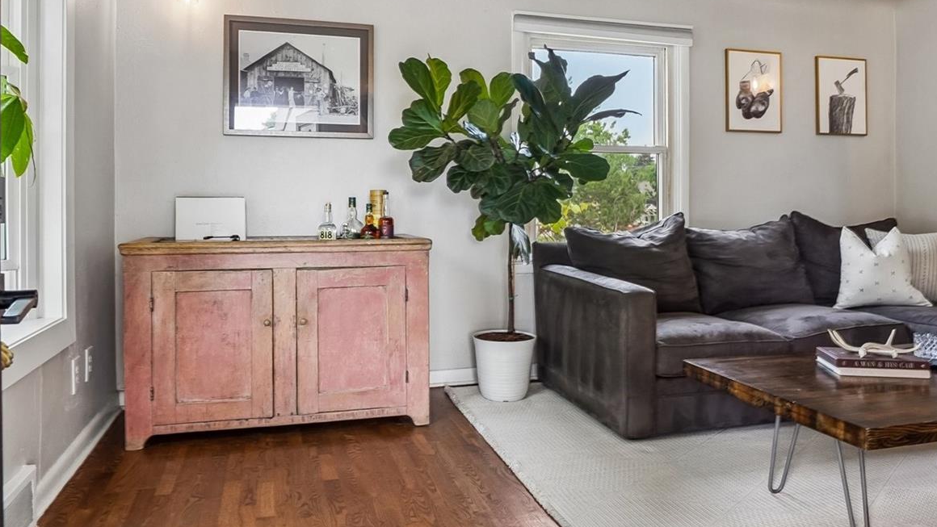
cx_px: 464
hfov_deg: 71.9
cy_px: 225
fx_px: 646
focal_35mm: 26
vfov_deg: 44.3
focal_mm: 12
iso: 400
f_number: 8
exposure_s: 1/25
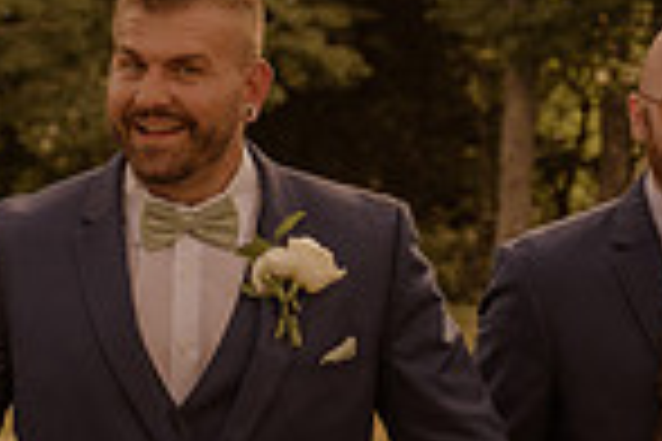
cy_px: 236
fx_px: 2905
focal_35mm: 158
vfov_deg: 8.7
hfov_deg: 12.1
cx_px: -491
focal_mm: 40
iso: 500
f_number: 2.8
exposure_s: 1/2000
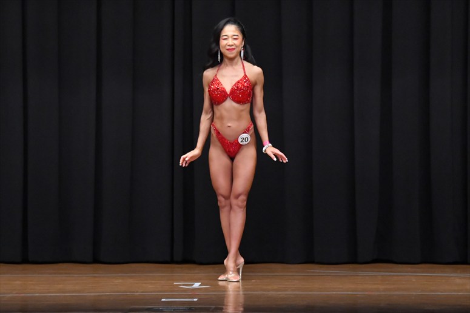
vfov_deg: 5.1
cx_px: 235
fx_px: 3523
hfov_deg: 7.6
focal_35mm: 270
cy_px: 156
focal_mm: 180
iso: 8000
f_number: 5.6
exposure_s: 1/400
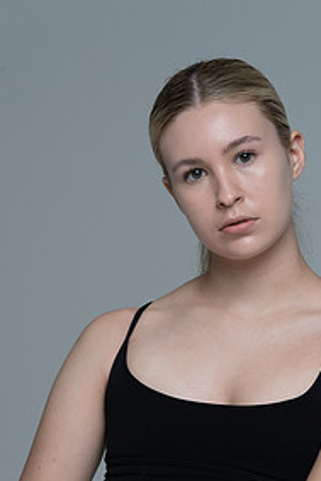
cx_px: 204
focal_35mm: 197
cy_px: 362
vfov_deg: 10.4
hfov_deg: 7.0
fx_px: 2631
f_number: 9
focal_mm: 124
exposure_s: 1/160
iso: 320
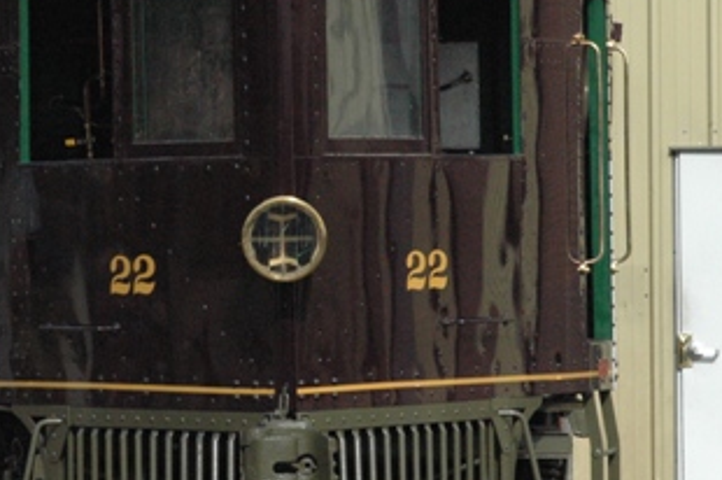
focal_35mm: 325
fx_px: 6512
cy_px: 200
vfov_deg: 4.2
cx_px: 268
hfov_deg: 6.3
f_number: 10
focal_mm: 105
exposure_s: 1/1600
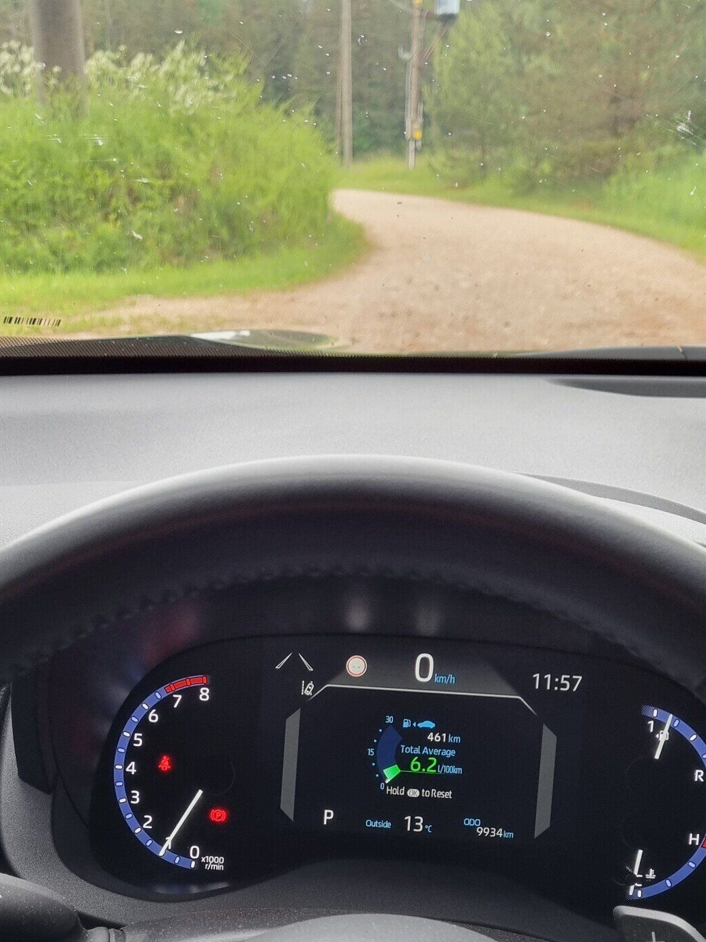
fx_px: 1332
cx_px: 330
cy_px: 840
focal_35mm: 49
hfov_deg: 29.7
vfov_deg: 36.6
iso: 80
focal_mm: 5.4
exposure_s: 1/100
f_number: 1.8
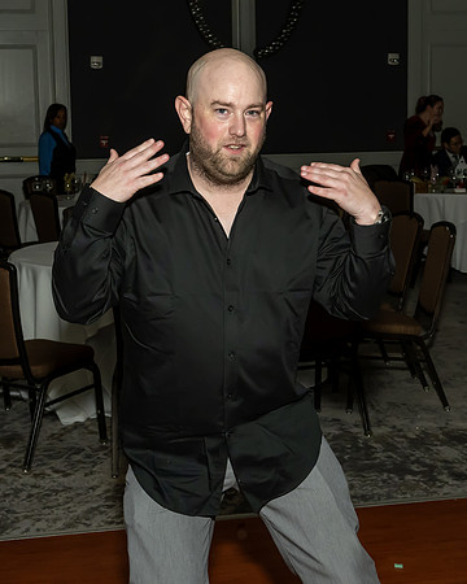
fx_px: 1127
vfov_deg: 29.0
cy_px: 273
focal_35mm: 65
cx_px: 244
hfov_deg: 23.4
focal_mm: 26
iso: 1000
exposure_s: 1/250
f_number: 7.1
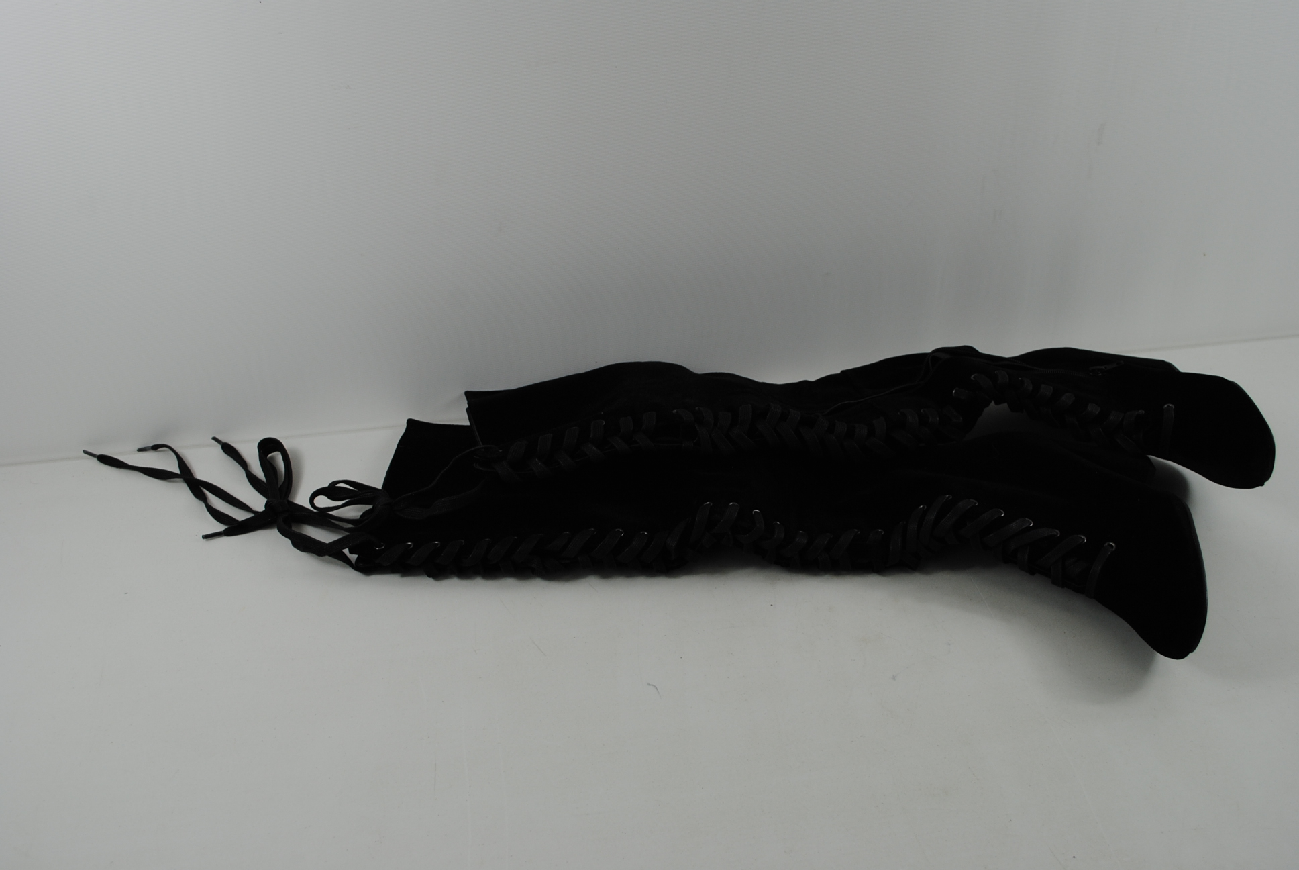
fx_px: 1301
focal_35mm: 36
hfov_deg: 53.1
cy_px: 435
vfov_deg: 37.0
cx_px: 650
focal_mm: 24
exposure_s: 1/100
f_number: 5
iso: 200
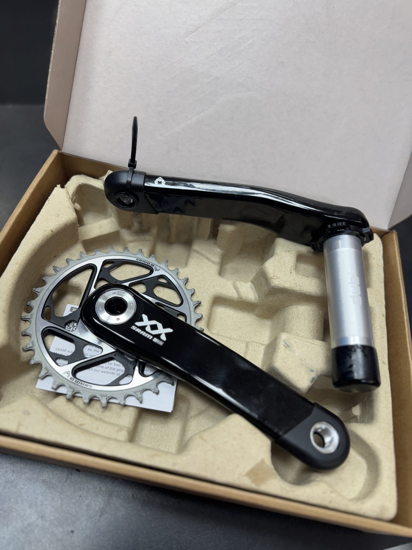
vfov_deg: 71.6
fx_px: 381
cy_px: 275
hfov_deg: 56.8
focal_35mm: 24
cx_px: 206
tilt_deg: -55.6
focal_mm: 6.76
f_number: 1.78
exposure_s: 1/100
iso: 125
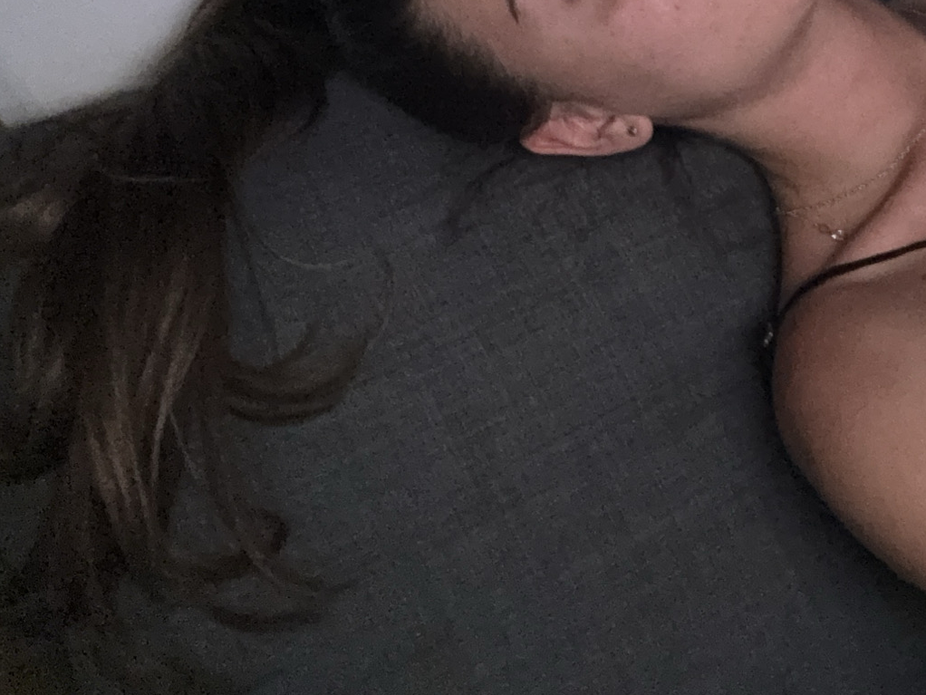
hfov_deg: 41.5
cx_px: 615
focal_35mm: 45
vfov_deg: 30.3
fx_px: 1204
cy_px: 31
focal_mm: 2.69
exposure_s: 1/26
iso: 400
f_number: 1.9
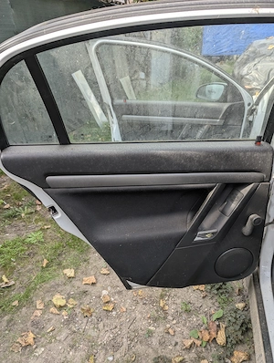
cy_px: 182
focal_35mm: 24
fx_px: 252
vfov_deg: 71.5
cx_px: 137
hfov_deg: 57.0
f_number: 1.85
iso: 41
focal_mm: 6.81
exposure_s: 1/252
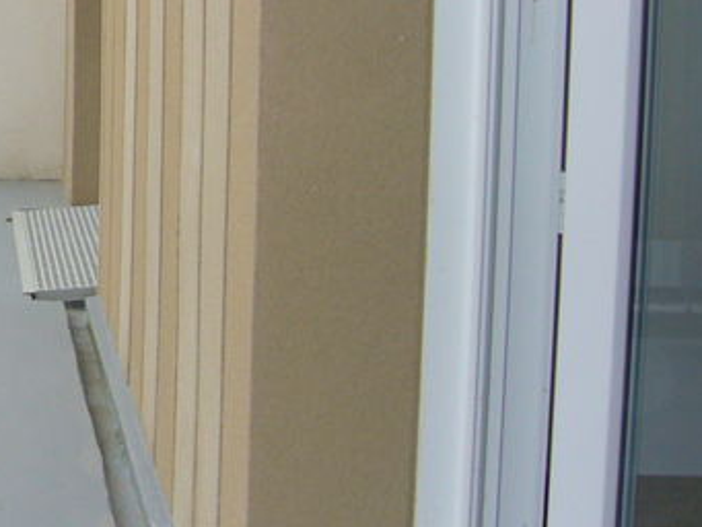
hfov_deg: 21.4
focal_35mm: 82
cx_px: -233
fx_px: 1664
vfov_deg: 17.9
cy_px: 113
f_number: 2.8
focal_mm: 4.6
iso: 80
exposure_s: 1/160
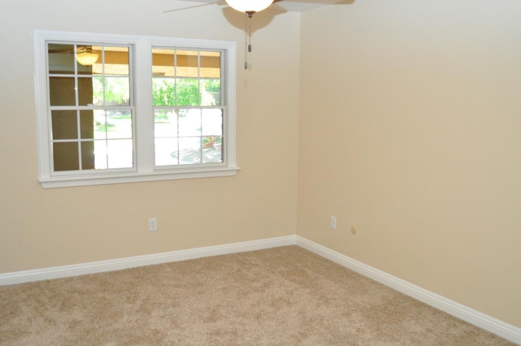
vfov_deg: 38.7
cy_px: 181
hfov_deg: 55.9
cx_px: 259
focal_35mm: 34
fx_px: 491
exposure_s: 1/60
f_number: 4
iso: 800
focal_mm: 18
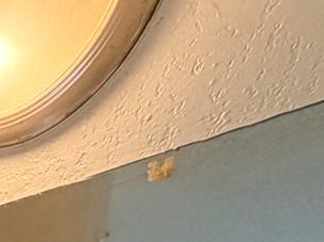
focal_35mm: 74
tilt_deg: -9.9
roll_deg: -1.0
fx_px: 692
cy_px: 584
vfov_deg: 13.9
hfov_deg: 16.6
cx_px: -386
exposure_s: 1/60
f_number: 2.2
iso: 320
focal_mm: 2.22
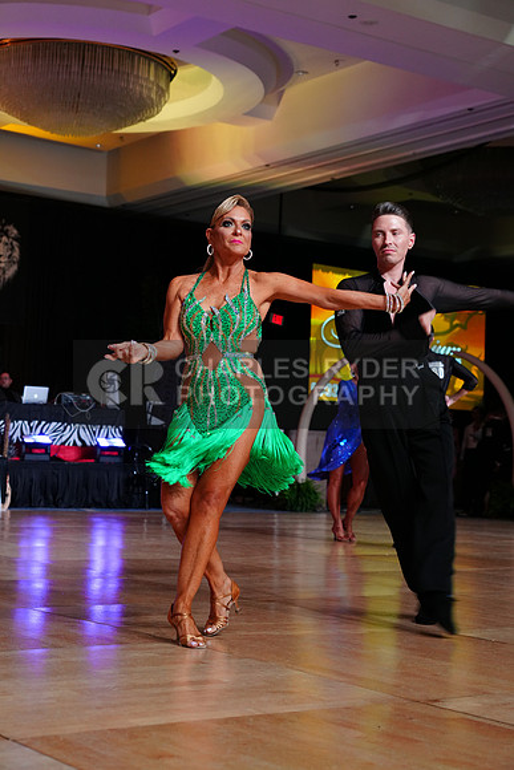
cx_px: 257
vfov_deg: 33.9
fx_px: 1263
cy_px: 385
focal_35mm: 59
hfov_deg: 23.0
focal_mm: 59
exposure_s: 1/160
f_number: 5
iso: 2000
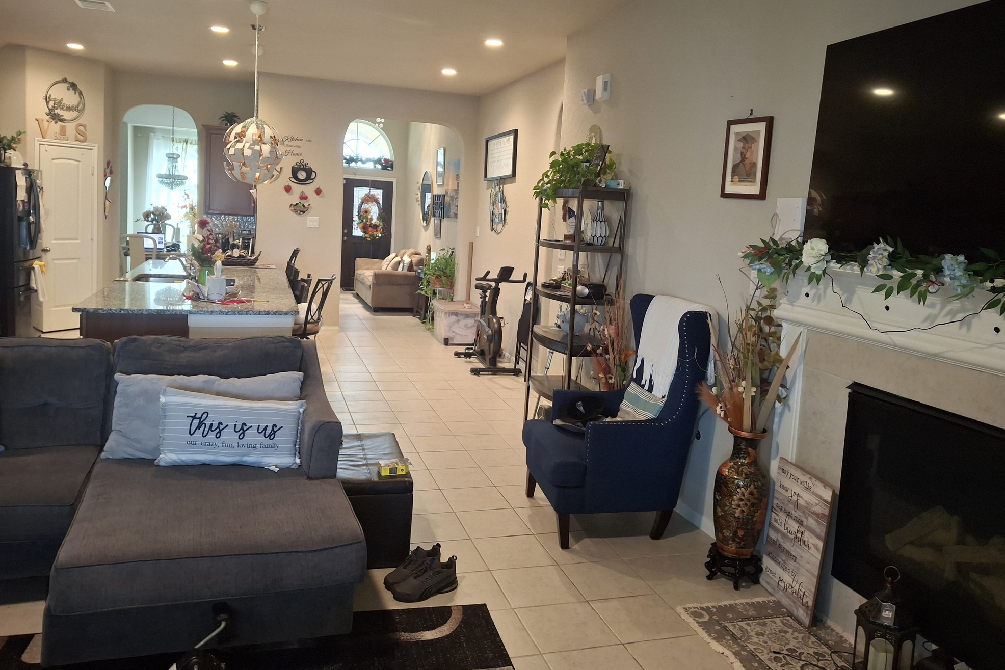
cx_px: 512
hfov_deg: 67.4
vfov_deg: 47.8
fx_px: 754
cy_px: 287
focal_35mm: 27
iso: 250
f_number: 1.8
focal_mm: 4.69
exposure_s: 1/60
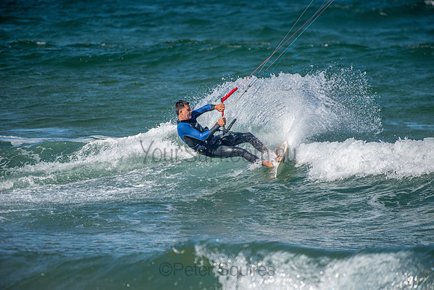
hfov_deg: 4.1
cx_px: 217
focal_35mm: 500
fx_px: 6029
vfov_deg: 2.8
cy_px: 145
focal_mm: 500
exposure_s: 1/4000
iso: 400
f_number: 5.6
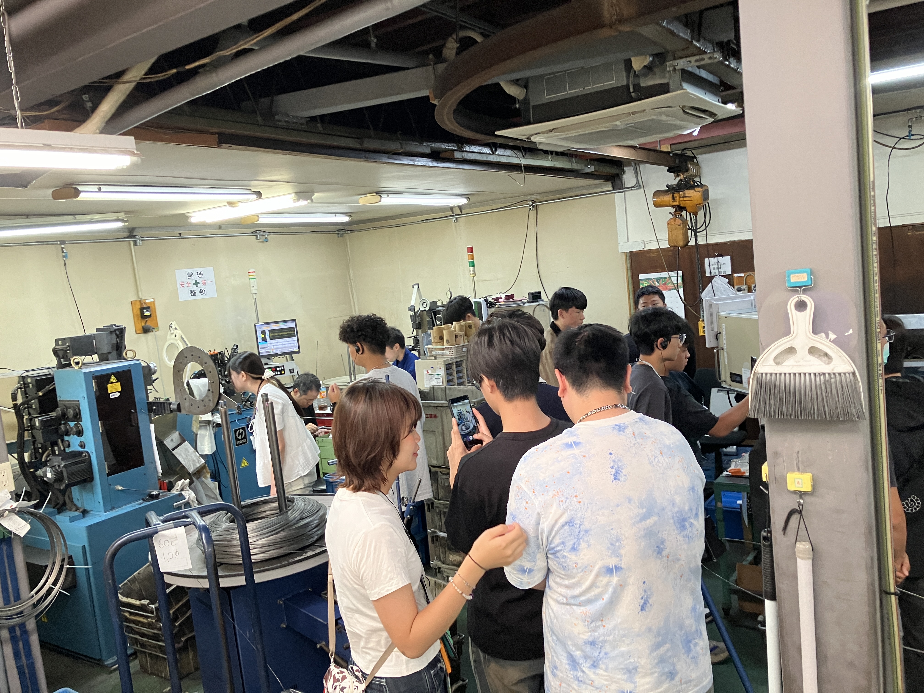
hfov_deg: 63.4
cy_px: 346
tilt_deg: -1.6
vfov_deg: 49.7
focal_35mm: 28
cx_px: 462
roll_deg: +5.5
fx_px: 747
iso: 125
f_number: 1.8
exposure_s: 1/60
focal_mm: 3.99
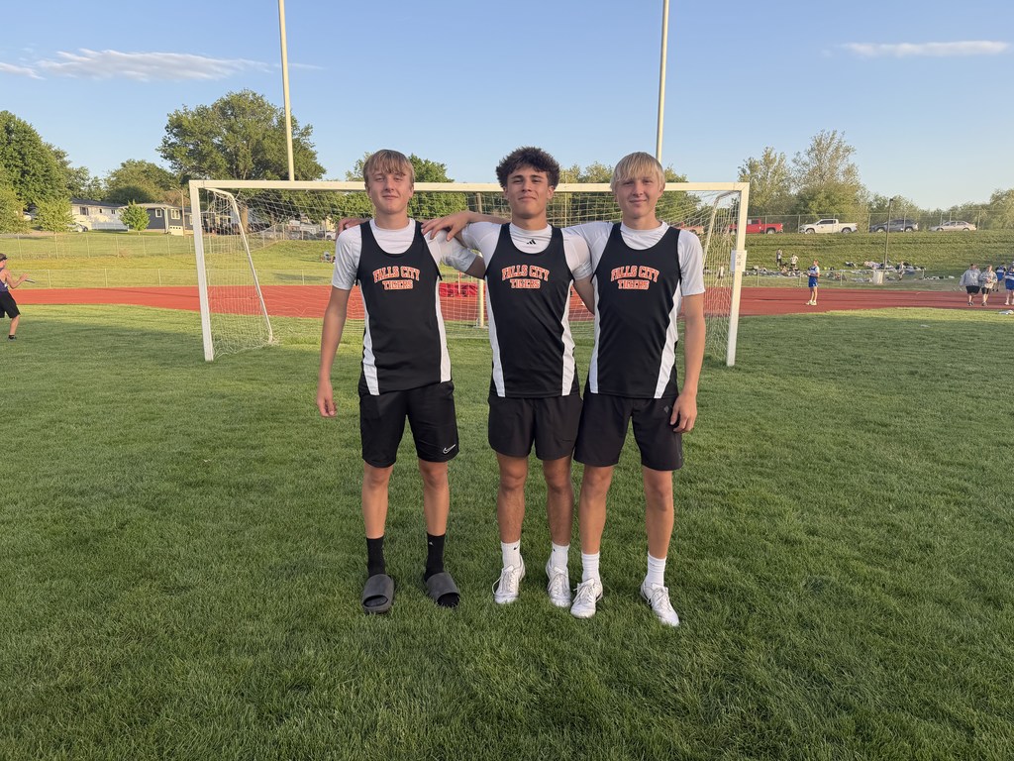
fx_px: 703
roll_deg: +0.2
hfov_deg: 71.6
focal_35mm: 24
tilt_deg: -10.3
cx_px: 507
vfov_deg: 56.8
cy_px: 380
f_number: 1.78
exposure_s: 1/920
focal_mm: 6.76
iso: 80
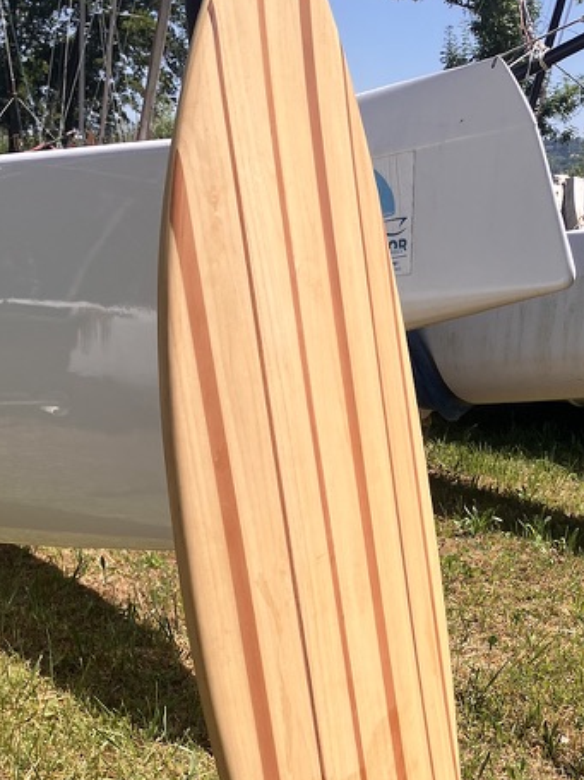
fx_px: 1418
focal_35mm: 63
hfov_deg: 23.2
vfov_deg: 30.1
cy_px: 607
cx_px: 349
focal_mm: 3.99
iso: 32
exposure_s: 1/1621
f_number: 1.8
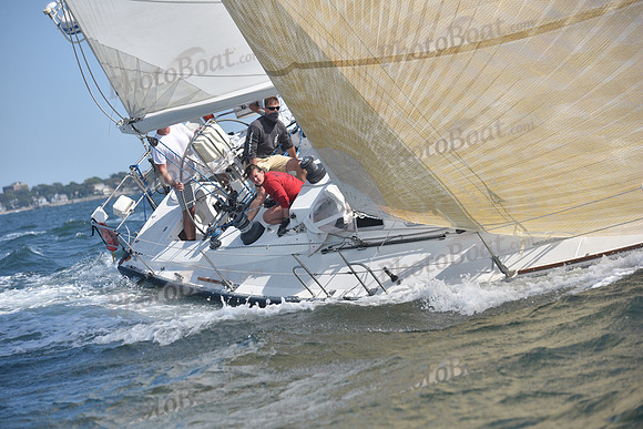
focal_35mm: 116
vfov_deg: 11.8
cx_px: 322
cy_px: 214
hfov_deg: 17.6
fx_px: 2072
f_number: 4.5
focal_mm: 116
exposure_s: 1/1250
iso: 250
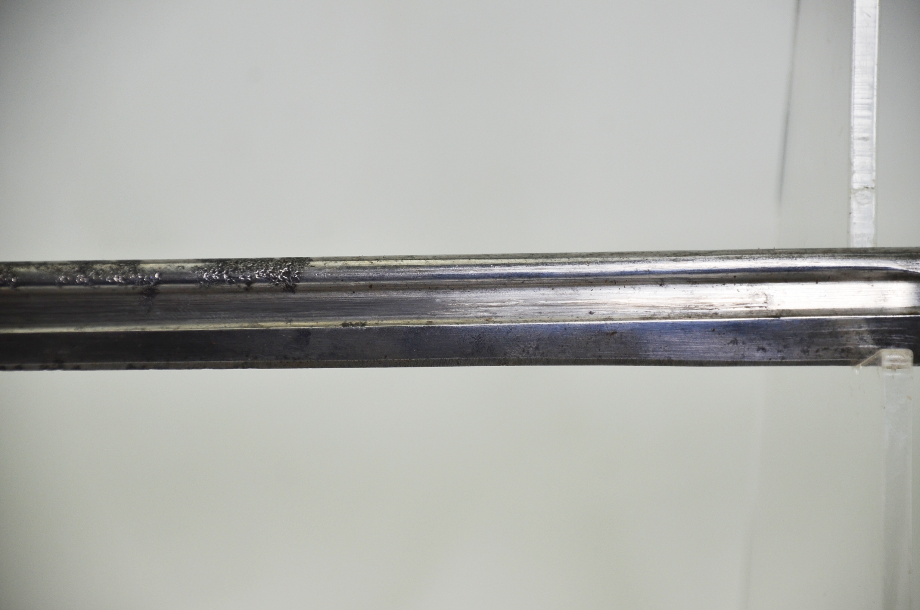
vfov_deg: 6.8
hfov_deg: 10.2
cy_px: 305
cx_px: 460
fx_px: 5164
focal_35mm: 202
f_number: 5.6
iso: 320
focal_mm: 135
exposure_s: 1/500
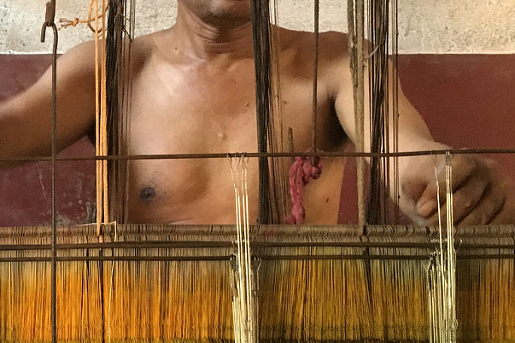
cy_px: 235
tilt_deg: -2.6
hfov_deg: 24.1
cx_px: -13
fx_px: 1144
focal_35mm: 80
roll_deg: +0.4
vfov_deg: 17.0
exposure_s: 1/17
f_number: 2.2
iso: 200
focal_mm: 4.15
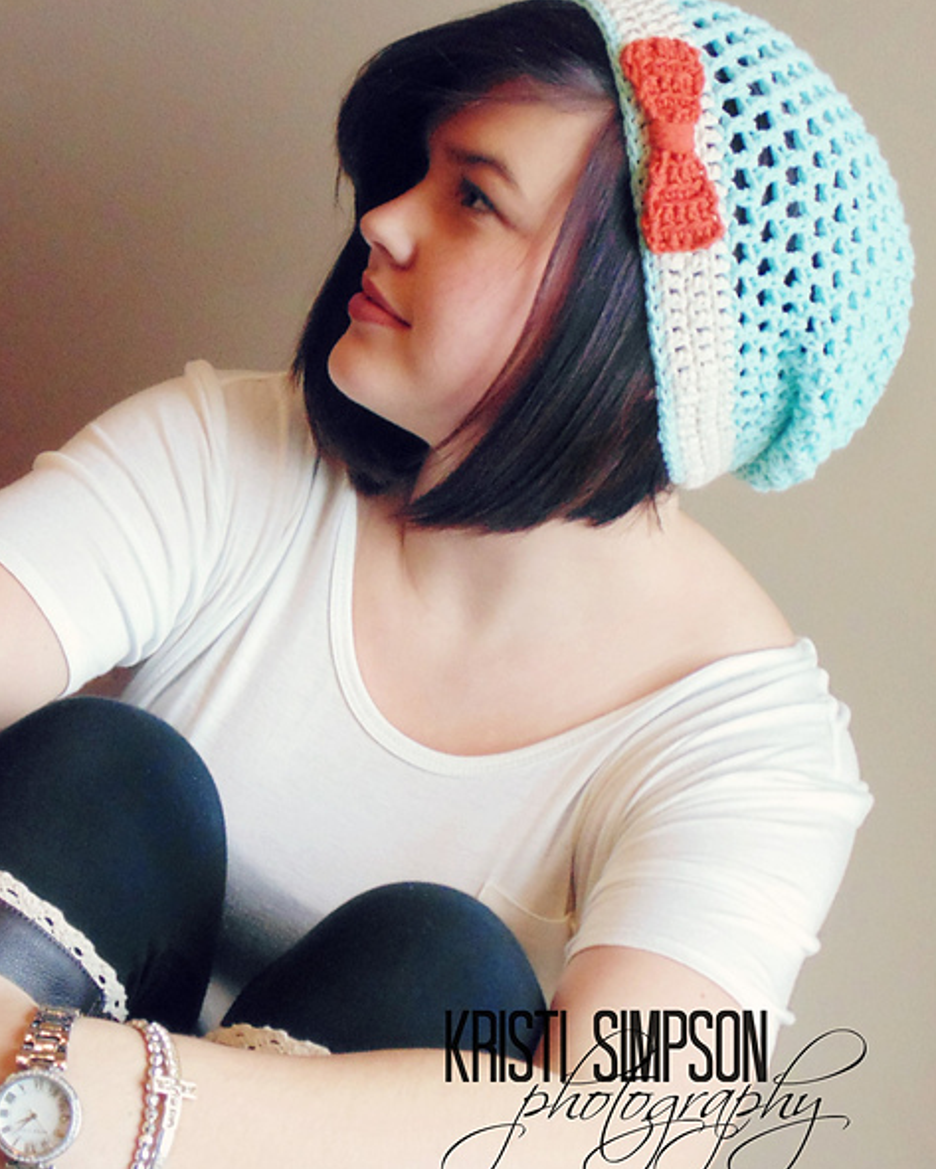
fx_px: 1939
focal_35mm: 56
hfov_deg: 27.1
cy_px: 576
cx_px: 467
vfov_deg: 33.6
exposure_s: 1/30
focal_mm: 9.5
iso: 250
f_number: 3.9
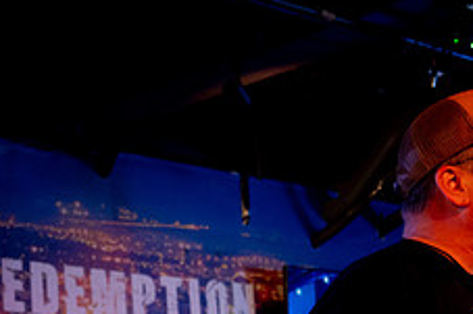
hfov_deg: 19.8
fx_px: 1313
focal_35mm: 100
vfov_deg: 13.6
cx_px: -3
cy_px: 278
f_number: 4
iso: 5000
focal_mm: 34
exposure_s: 1/40
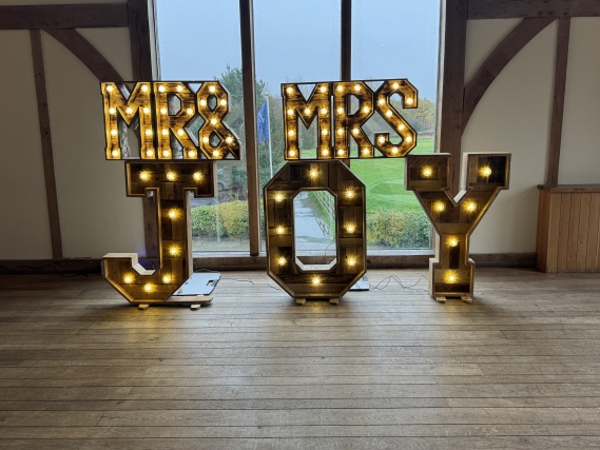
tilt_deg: -10.4
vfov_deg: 51.3
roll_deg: +0.5
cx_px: 306
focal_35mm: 27
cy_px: 198
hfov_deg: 65.3
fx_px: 468
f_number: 1.78
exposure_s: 1/100
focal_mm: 6.86
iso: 125
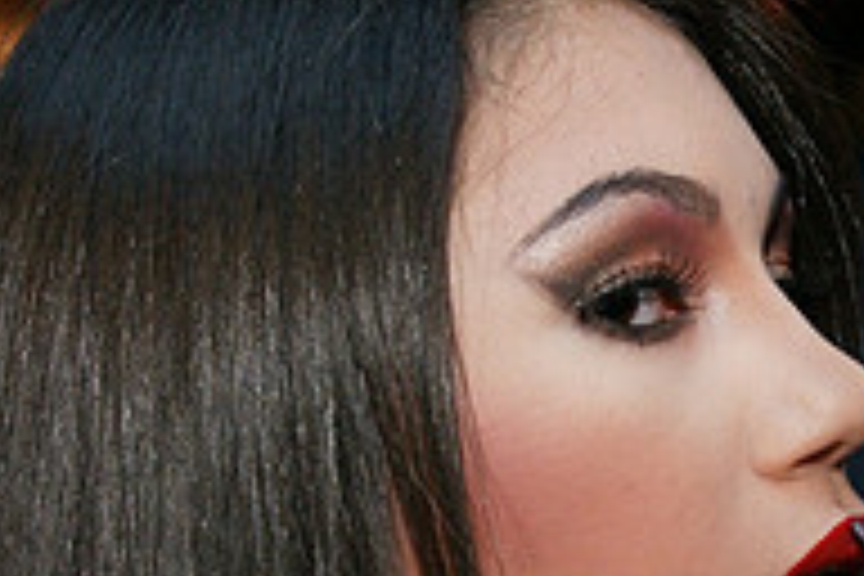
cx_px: 904
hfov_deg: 15.8
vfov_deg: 10.7
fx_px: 3048
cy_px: 583
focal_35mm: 127
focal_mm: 28
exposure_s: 1/160
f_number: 3.2
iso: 800
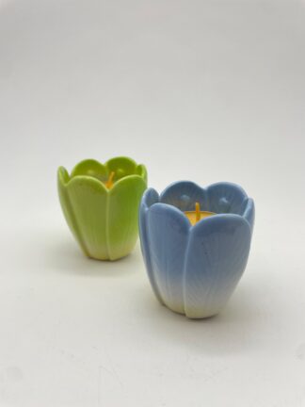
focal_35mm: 26
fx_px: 305
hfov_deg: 53.1
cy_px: 204
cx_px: 152
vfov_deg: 67.3
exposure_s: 1/212
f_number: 1.6
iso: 40
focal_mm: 4.2
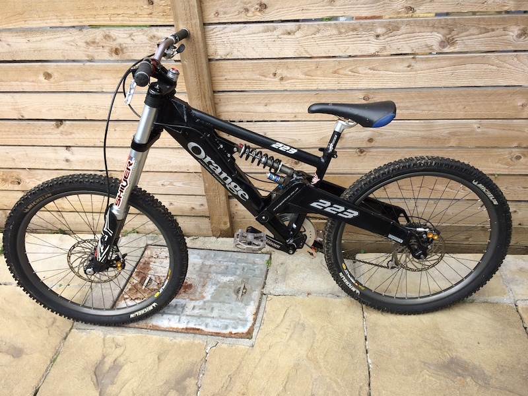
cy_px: 198
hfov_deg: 61.7
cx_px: 264
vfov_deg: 48.2
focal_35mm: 29
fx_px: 442
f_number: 2.2
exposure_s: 1/641
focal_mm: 4.15
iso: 32
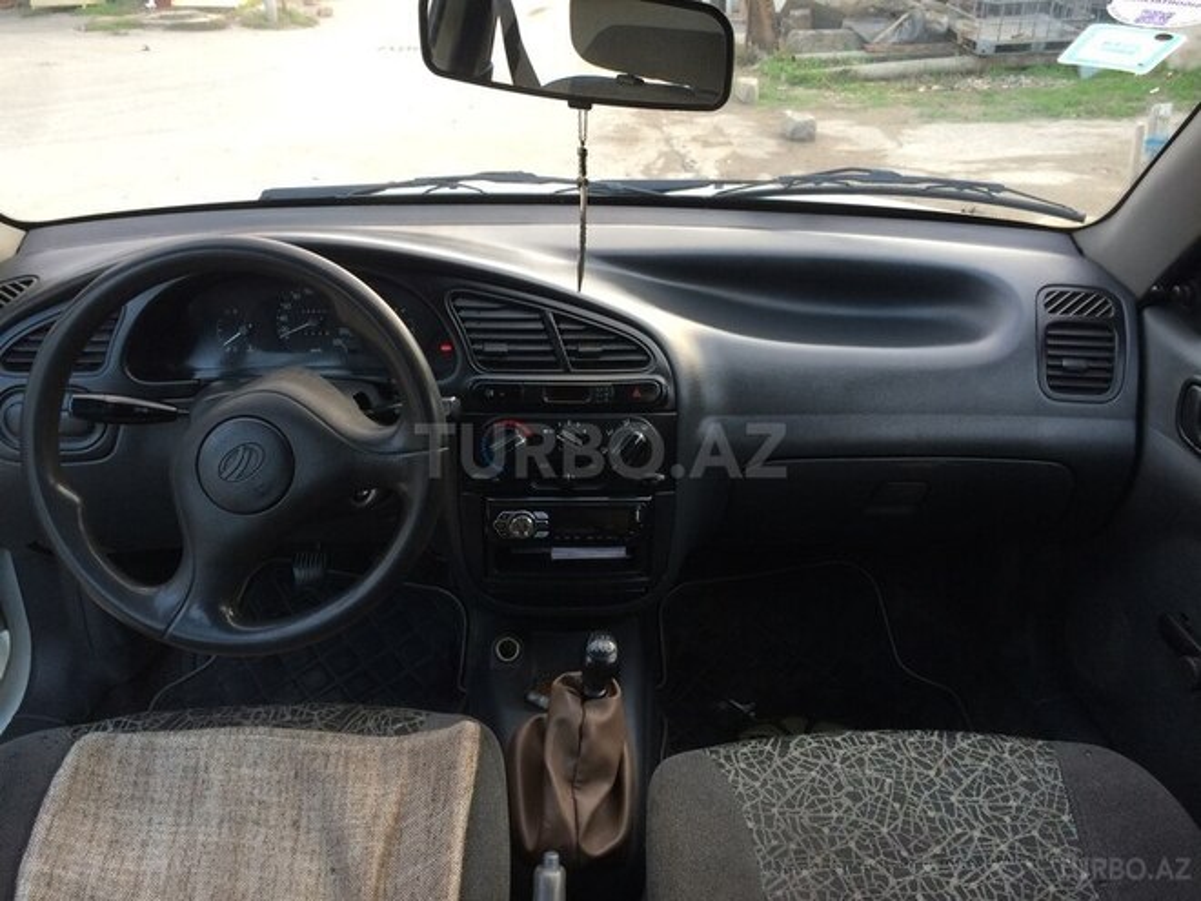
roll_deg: -0.4
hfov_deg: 61.7
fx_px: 1006
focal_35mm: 29
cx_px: 600
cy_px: 450
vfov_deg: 48.2
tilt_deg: -26.0
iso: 40
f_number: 2.2
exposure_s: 1/33
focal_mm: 4.15
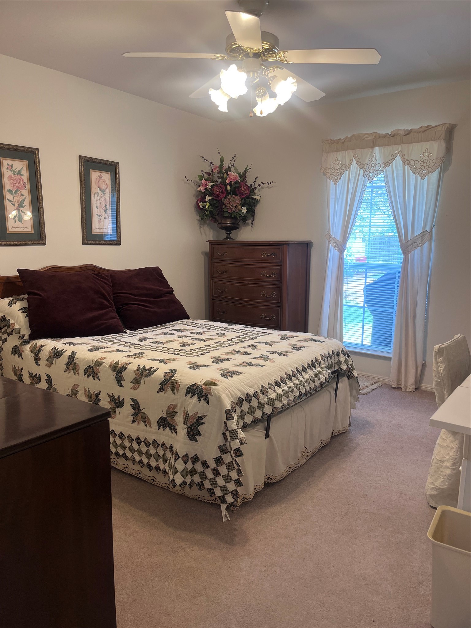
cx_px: 236
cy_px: 314
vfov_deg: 67.3
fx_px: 472
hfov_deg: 53.1
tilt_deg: -9.7
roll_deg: -0.5
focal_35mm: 26
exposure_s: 1/60
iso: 80
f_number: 1.6
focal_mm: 5.1
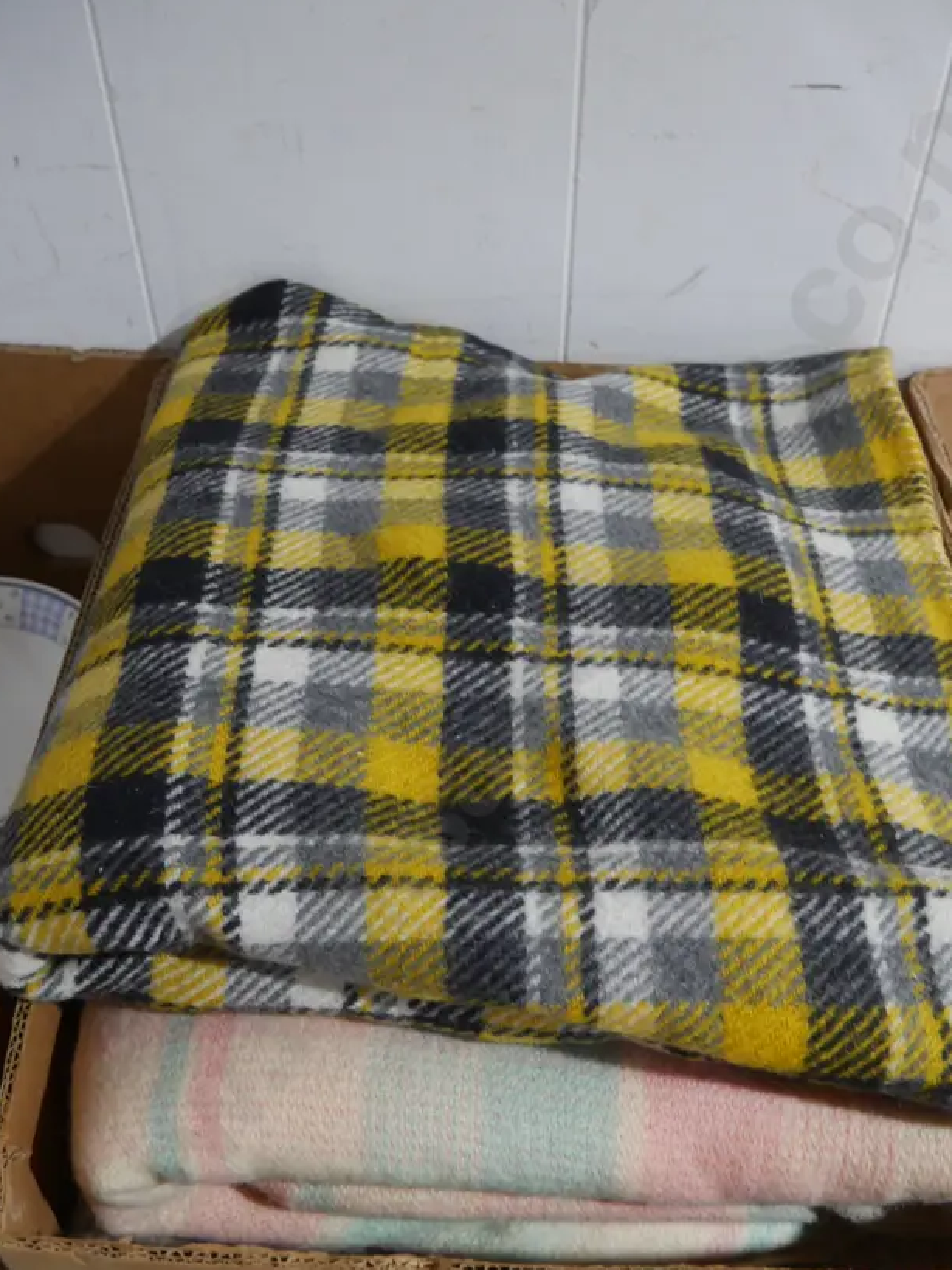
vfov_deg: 52.5
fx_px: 1284
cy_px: 701
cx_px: 529
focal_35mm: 35
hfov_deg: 40.6
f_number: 3.5
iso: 800
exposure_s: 1/60
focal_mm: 14
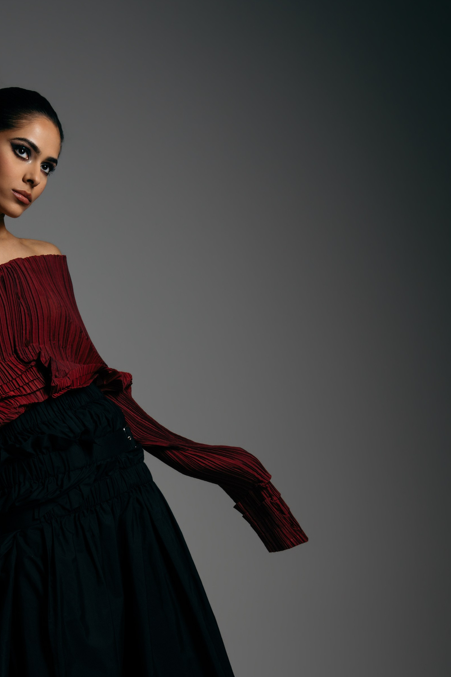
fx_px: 1009
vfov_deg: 36.5
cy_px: 477
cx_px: 76
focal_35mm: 54
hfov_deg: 24.7
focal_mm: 31.4
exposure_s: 1/160
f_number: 11
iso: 100
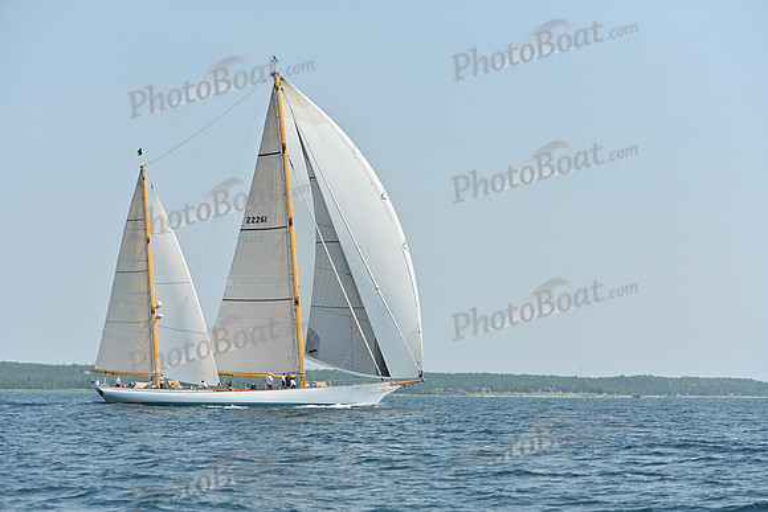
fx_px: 1814
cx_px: 384
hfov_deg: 23.9
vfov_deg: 16.1
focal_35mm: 85
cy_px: 256
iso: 320
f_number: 5
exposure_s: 1/5000
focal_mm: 85
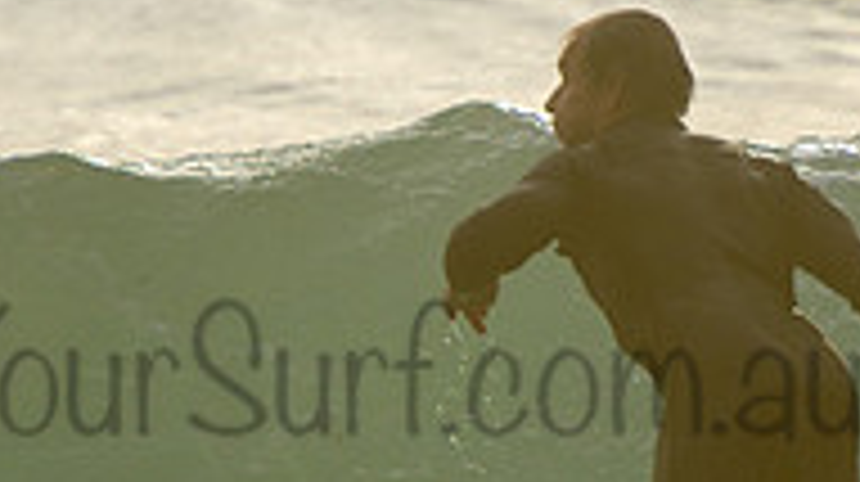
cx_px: 387
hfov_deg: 1.1
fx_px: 43535
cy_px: 331
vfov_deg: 0.6
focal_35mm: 1911
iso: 200
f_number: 5.6
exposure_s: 1/1000
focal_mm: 400
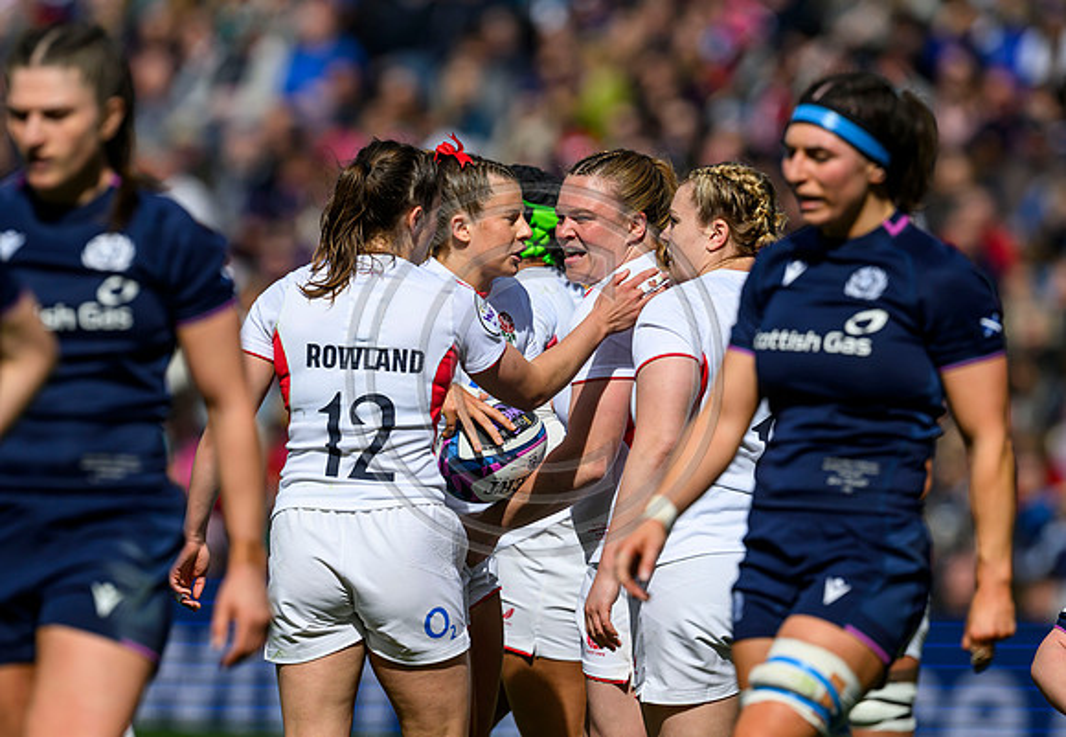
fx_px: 16035
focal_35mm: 535
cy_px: 359
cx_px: 575
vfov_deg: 2.6
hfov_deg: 3.8
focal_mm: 400
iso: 500
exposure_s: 1/10000
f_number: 4
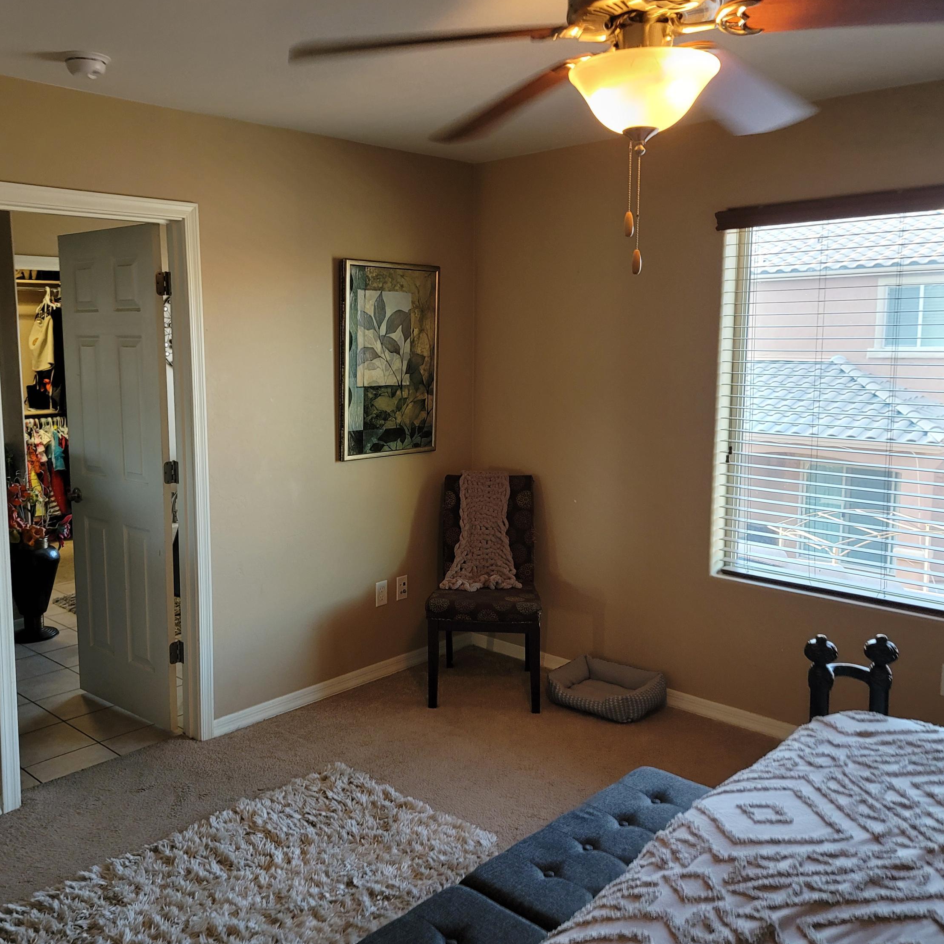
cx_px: 394
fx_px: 926
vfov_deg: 54.0
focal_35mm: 30
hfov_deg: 53.8
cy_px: 470
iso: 200
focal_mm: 7
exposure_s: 1/59
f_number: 1.8
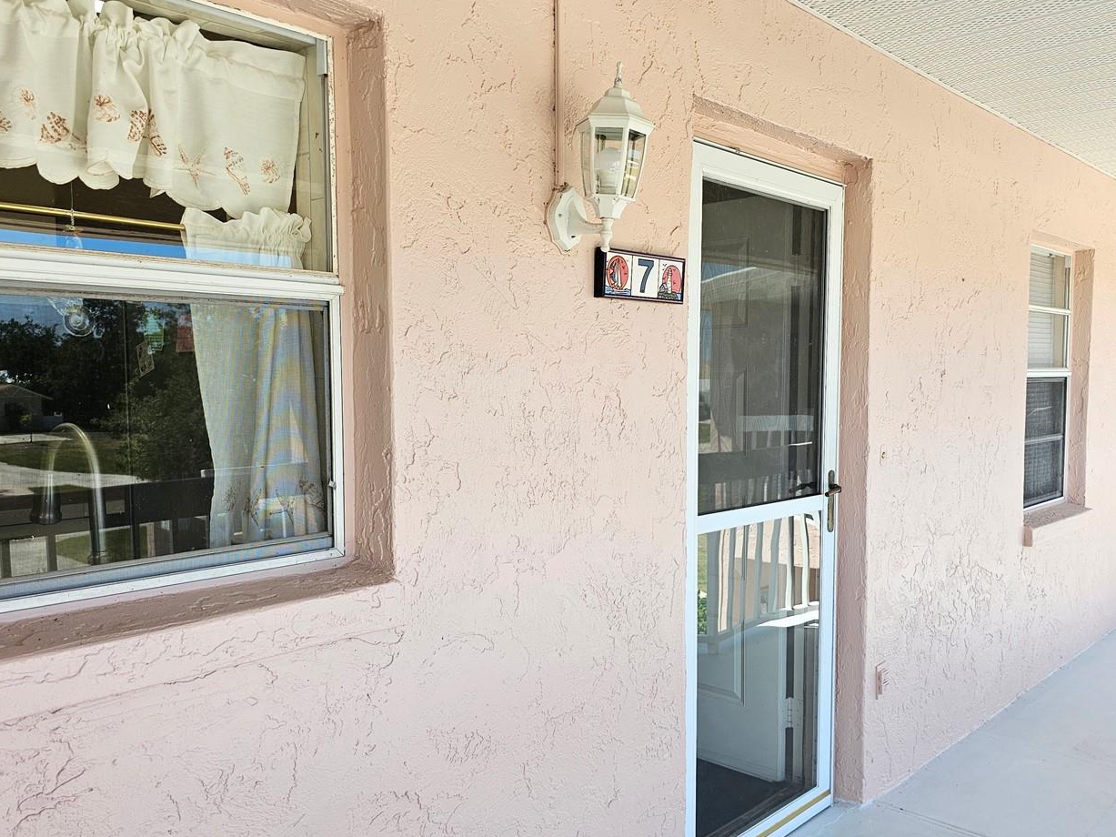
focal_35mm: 30
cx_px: 557
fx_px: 967
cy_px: 438
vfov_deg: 46.8
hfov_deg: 60.0
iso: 10
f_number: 1.7
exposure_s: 1/147
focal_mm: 6.3
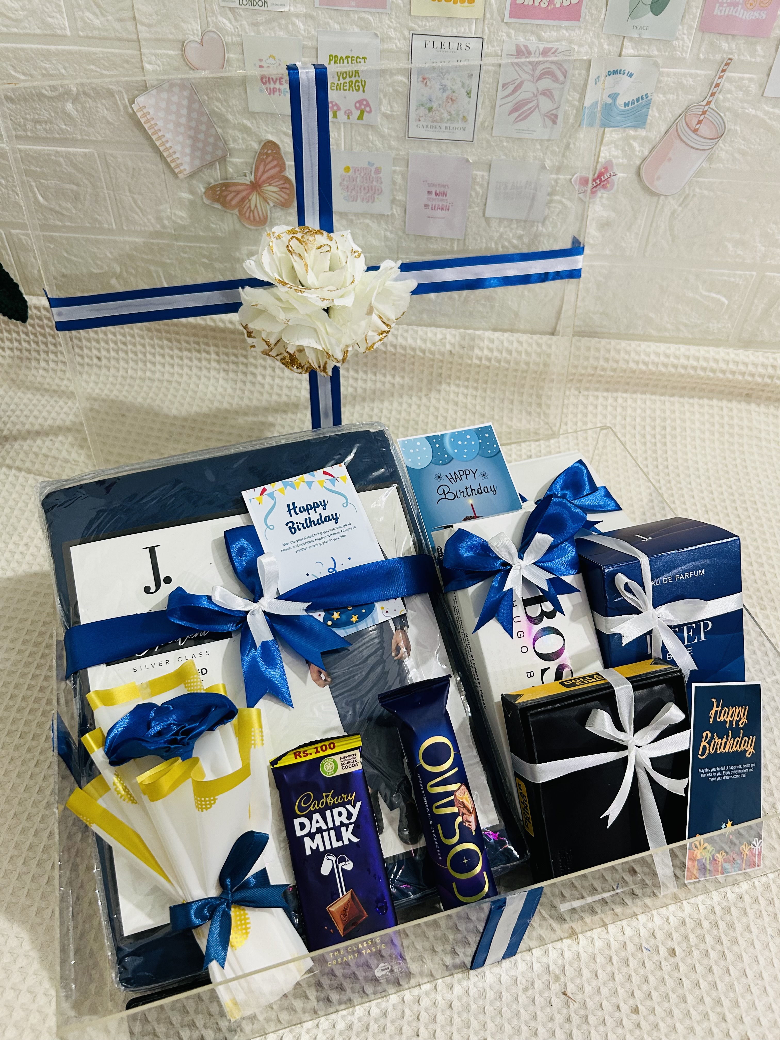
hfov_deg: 53.1
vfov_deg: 67.3
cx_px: 390
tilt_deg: -45.1
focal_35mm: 26
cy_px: 520
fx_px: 781
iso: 200
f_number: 1.5
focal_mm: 5.7
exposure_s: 1/50
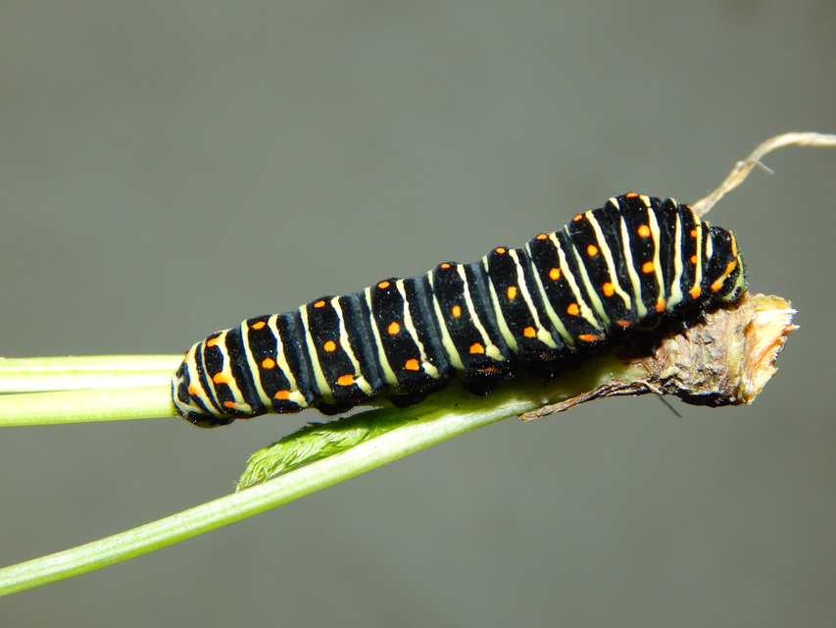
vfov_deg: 15.9
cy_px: 314
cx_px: 418
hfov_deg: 21.1
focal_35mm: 93
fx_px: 2246
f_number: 8.8
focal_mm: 16.6
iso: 200
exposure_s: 1/30
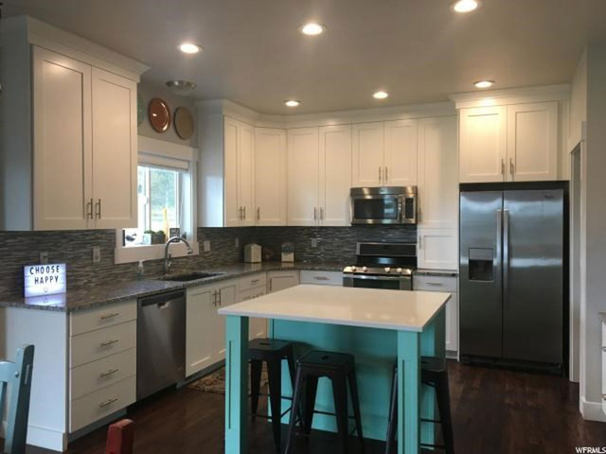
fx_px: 508
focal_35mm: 29
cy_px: 227
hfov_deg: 61.7
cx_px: 303
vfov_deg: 48.2
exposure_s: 1/30
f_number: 2.2
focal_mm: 4.15
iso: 40
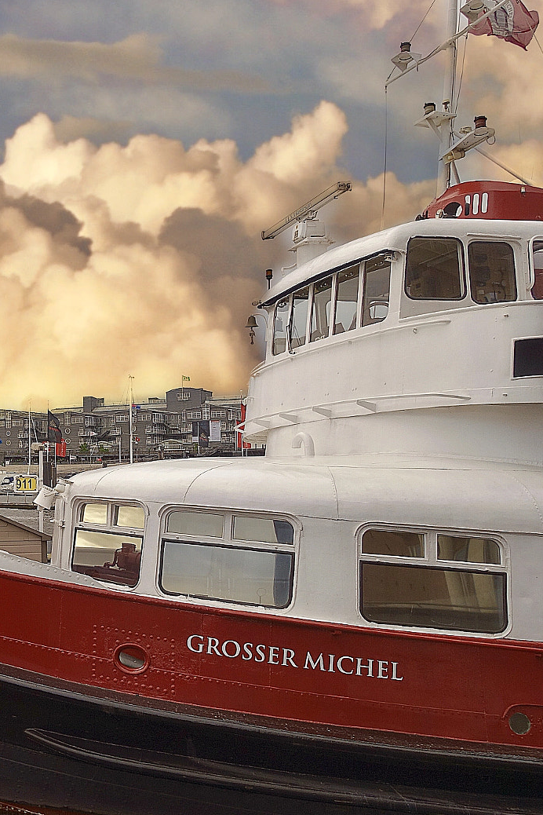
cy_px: 411
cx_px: -71
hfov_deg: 31.4
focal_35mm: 37
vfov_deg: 51.9
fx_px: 837
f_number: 4
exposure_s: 1/250
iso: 125
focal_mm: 8.8
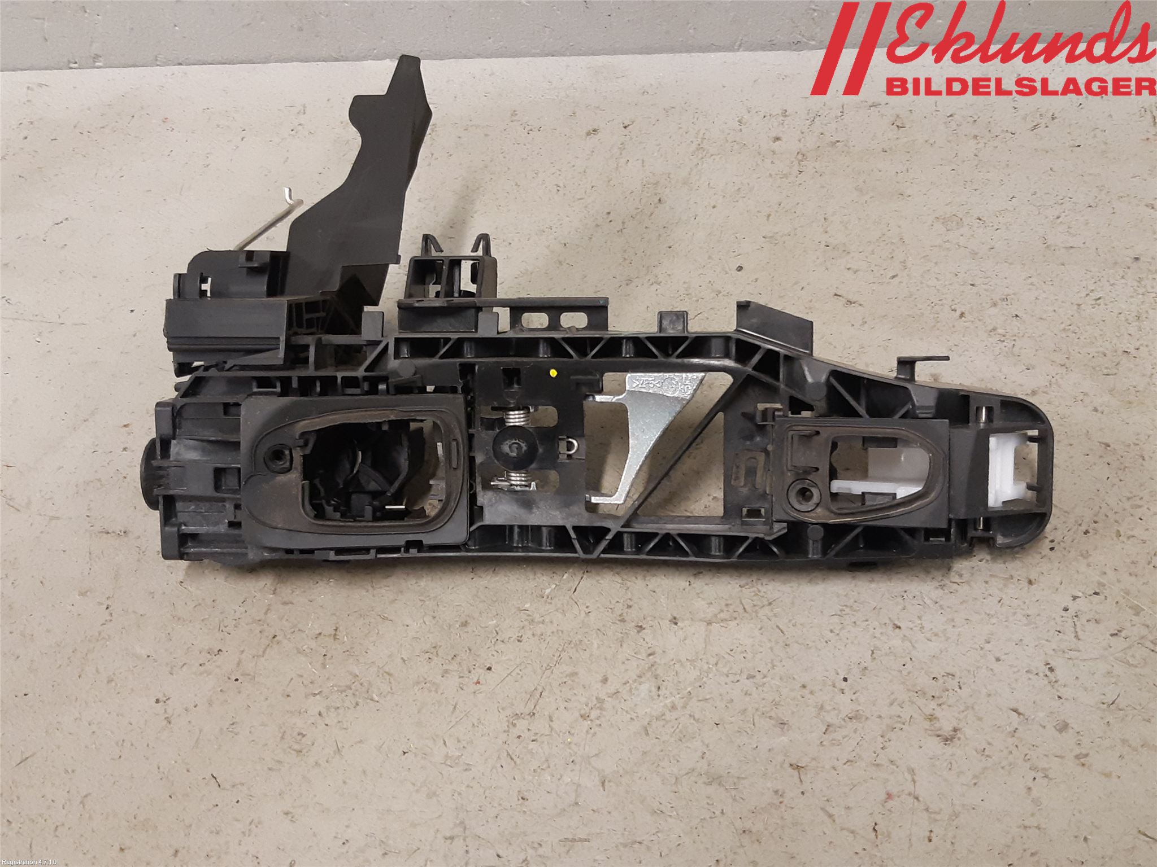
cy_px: 434
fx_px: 869
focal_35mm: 26
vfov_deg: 53.1
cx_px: 578
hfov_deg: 67.3
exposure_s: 1/50
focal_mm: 3.93
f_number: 1.7
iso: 200
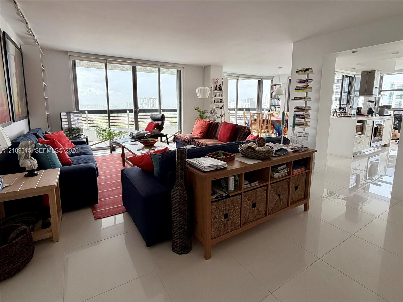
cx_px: 202
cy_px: 151
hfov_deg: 102.1
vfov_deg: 85.7
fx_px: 163
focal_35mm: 14
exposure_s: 1/121
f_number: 2.2
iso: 125
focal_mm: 2.22
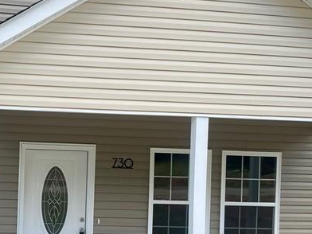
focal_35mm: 68
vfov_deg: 21.5
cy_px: 163
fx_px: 613
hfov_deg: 27.9
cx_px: 57
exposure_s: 1/557
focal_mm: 4.25
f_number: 1.8
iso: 32
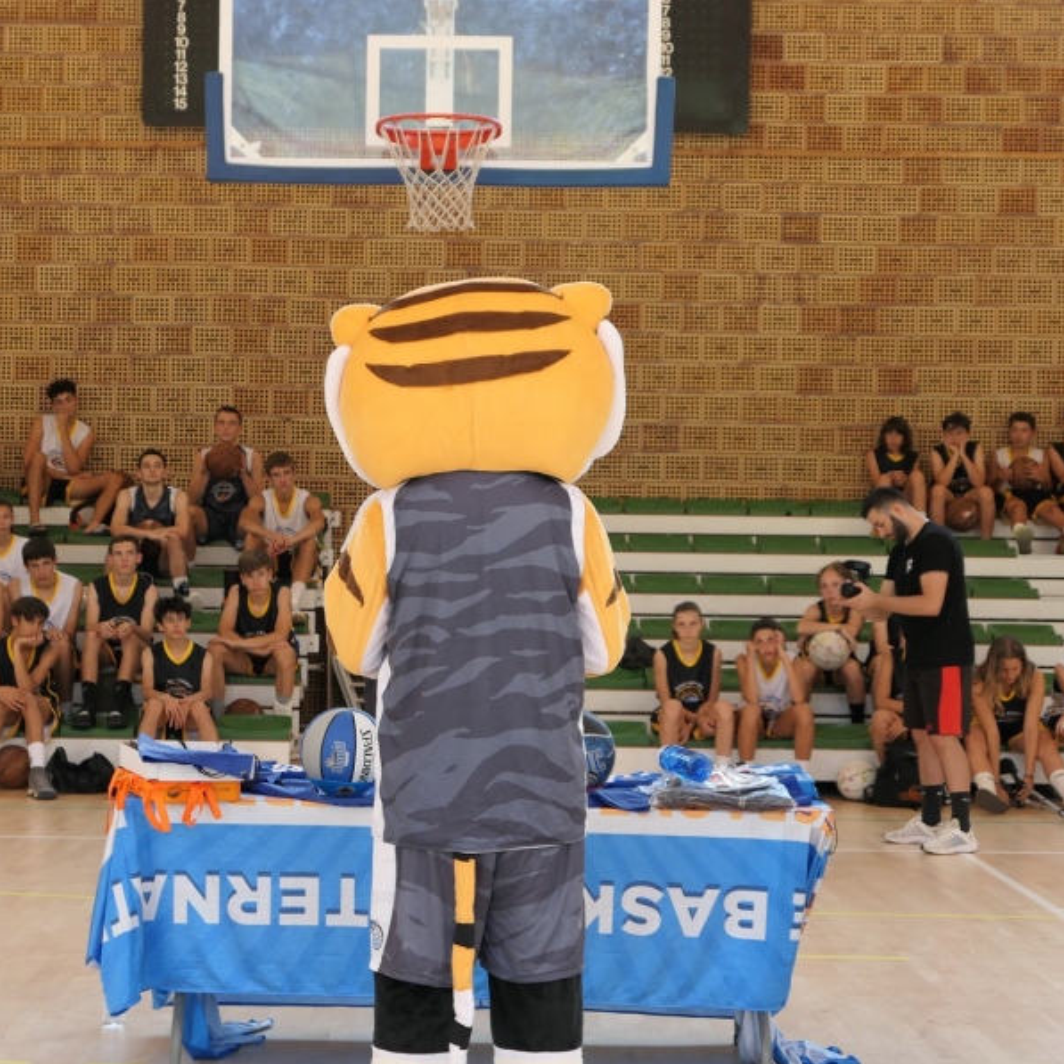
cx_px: 381
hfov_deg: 22.4
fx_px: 2678
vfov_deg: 22.5
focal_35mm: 77
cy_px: 533
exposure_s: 1/125
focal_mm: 21.9
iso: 500
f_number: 2.8
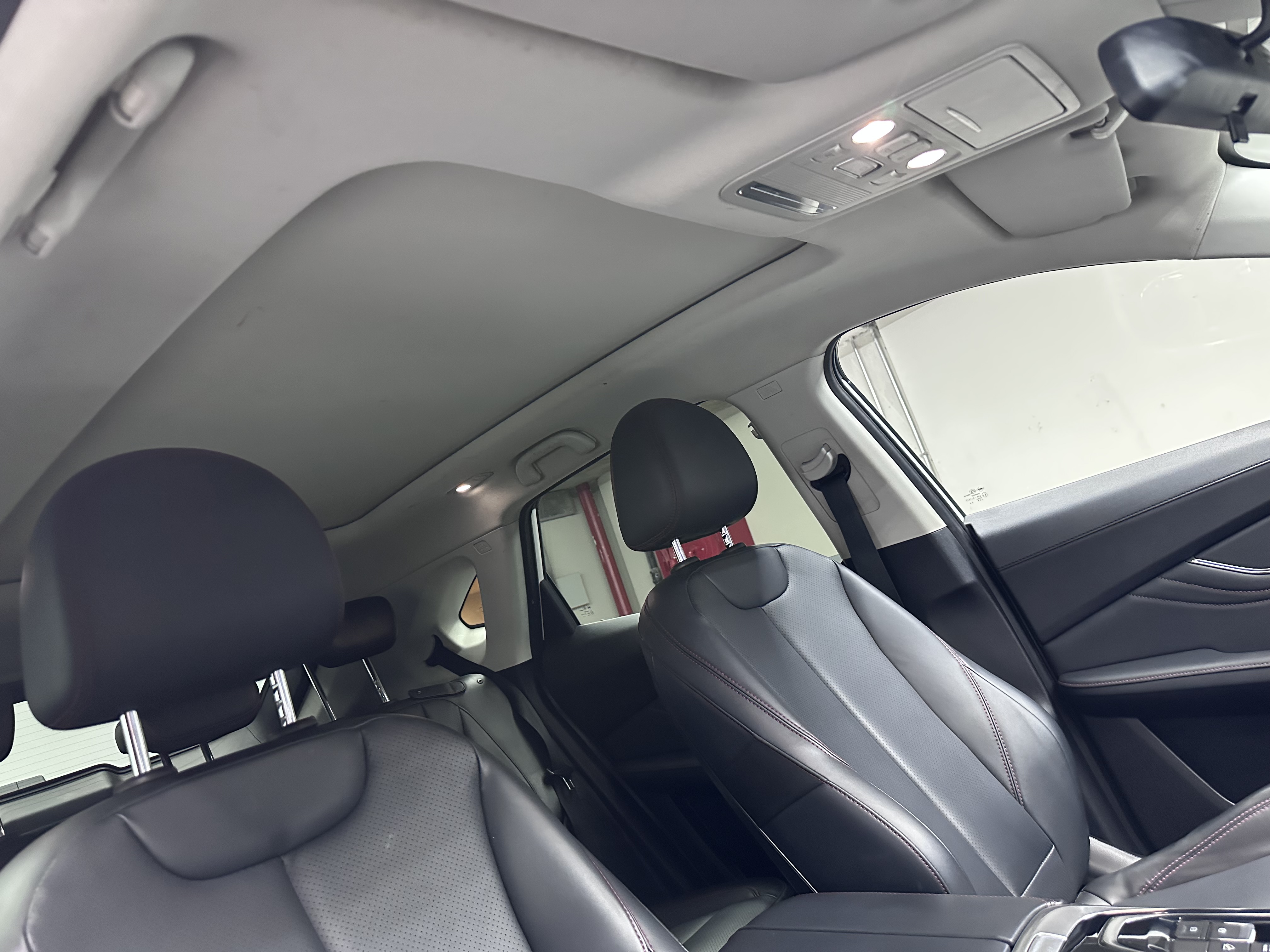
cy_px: 476
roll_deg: +19.8
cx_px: 635
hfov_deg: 71.6
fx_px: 881
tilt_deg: +8.1
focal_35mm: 24
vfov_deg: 56.8
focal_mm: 6.86
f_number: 1.78
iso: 800
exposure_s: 1/50
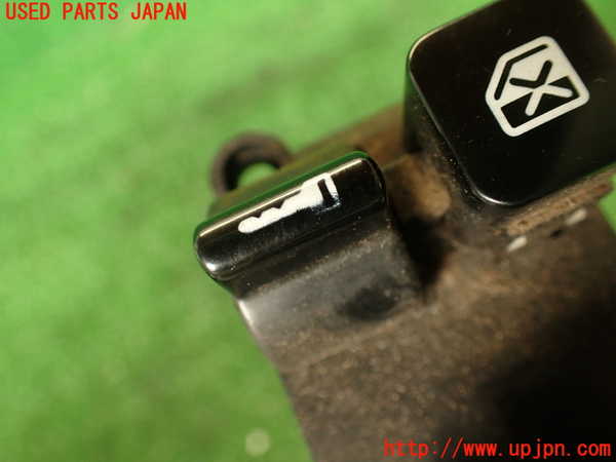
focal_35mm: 32
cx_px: 308
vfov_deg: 44.2
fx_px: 569
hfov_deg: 56.8
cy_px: 231
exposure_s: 1/40
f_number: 2.4
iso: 200
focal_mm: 5.79
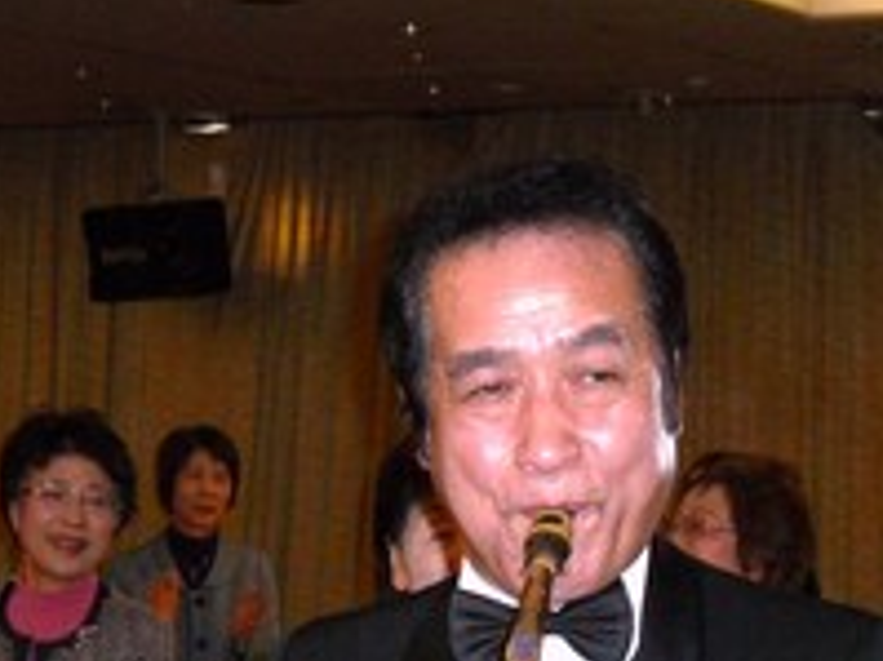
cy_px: 530
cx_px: 510
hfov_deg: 14.8
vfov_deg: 11.1
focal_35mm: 133
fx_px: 3391
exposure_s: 1/60
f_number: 3.8
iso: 400
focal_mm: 9.4
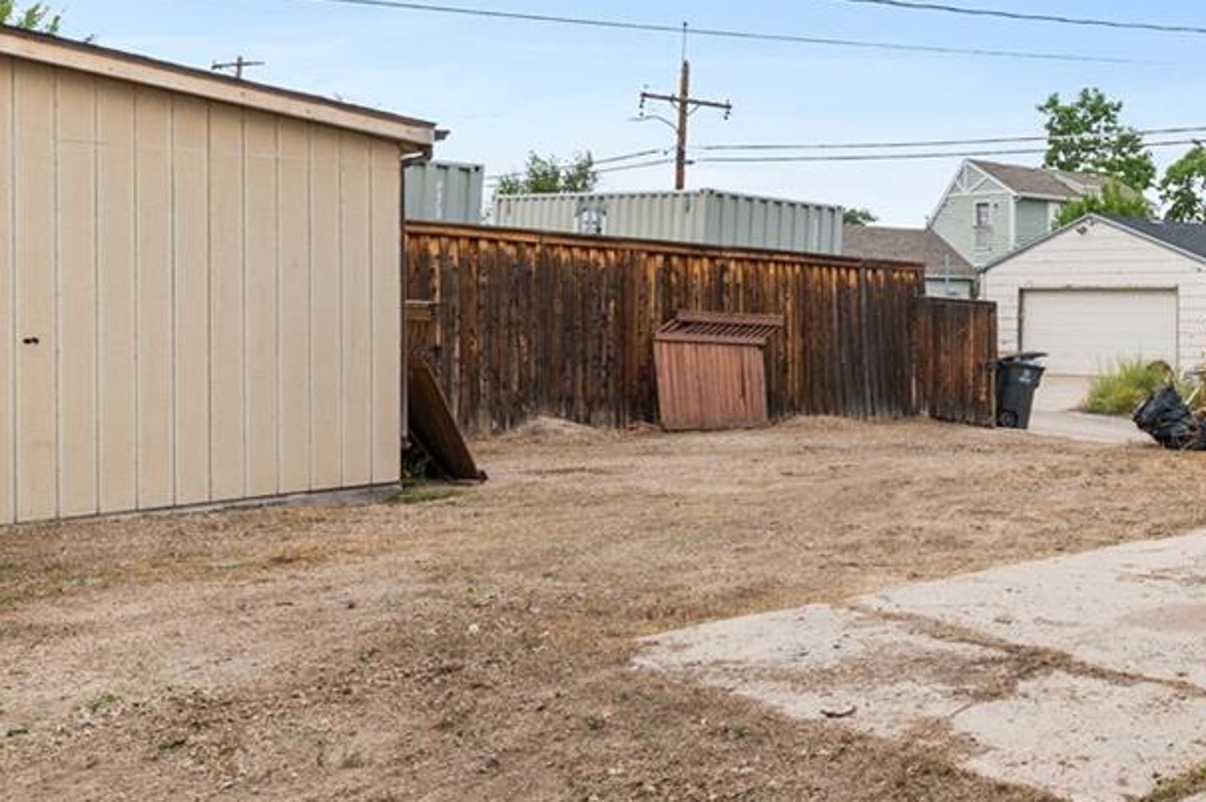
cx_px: 1210
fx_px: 1238
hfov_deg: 44.2
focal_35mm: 37
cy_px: 306
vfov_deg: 35.7
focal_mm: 14
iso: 250
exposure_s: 1/50
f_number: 8
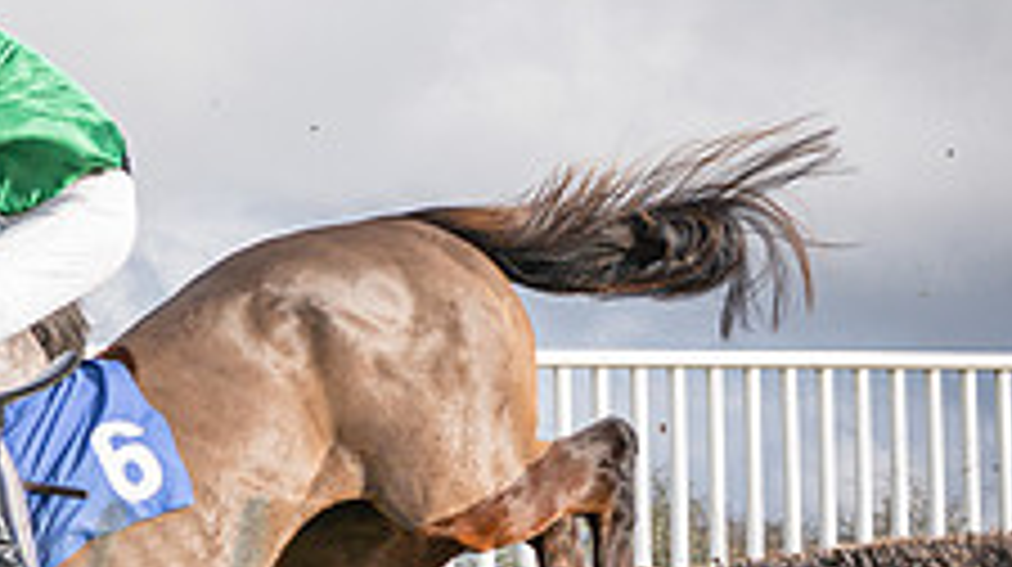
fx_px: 6835
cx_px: 315
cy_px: 290
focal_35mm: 255
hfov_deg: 8.5
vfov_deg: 4.7
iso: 200
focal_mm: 50
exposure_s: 1/1250
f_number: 4
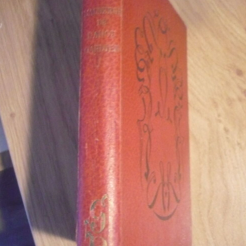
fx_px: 338
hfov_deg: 40.0
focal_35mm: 42
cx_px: 122
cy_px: 114
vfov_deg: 40.0
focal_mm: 5.8
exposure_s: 1/13
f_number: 2.8
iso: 800
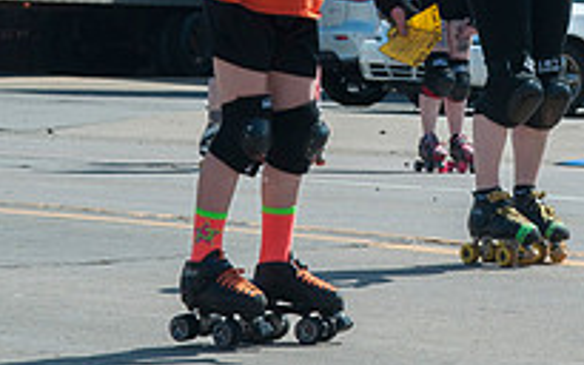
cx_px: 603
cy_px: -198
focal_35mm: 224
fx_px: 3564
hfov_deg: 9.3
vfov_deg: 5.8
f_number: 9
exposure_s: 1/320
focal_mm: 50
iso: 200
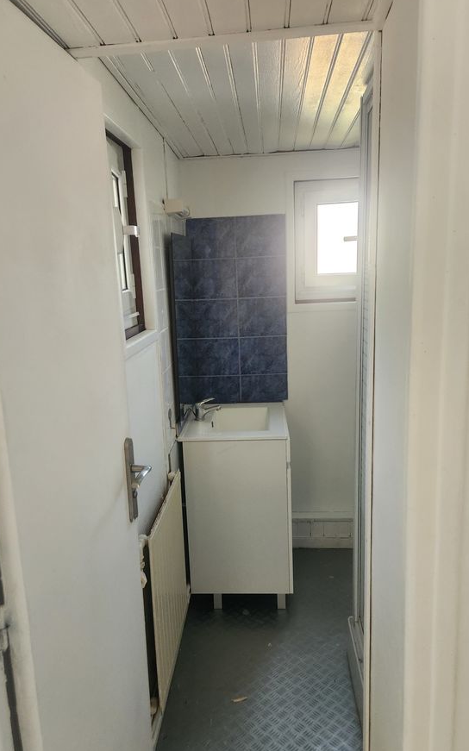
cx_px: 216
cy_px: 405
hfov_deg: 44.5
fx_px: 573
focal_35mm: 28
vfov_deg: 66.4
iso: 200
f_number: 1.8
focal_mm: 5.4
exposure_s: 1/180
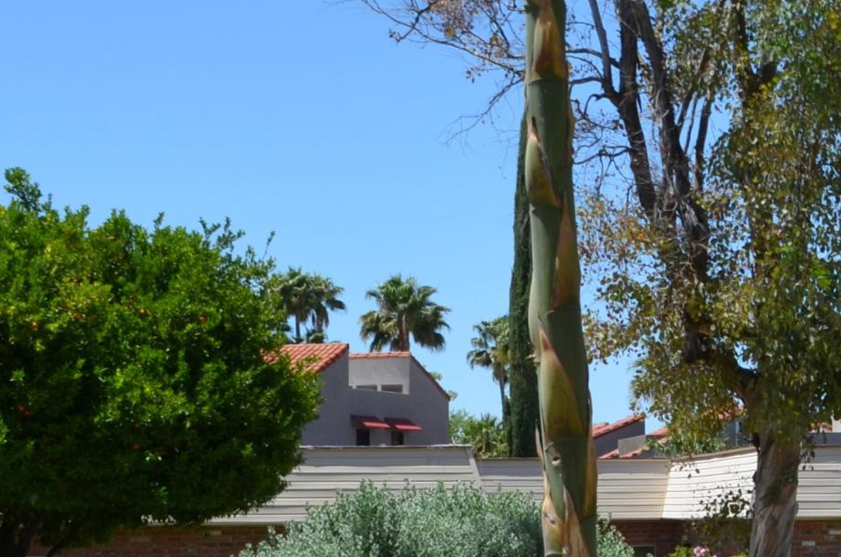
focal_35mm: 97
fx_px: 2262
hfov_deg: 19.9
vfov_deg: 14.0
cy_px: 355
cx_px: 985
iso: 100
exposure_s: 1/320
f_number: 9
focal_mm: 20
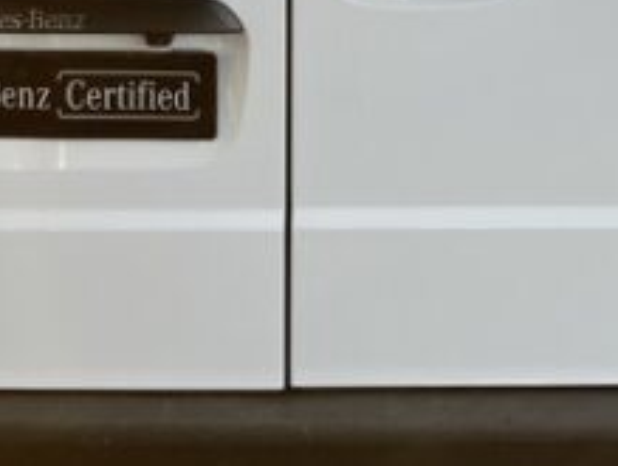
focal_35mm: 98
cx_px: 375
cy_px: -40
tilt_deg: -11.3
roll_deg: +0.0
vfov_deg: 14.8
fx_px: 1752
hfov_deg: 20.0
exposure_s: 1/183
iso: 32
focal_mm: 3.99
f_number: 1.8
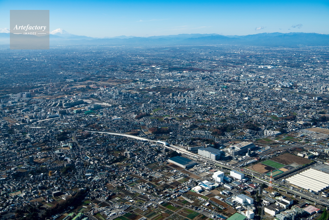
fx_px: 329
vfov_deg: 36.9
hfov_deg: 53.1
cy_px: 110
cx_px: 164
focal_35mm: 36
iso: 100
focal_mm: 36
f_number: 8
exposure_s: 1/400
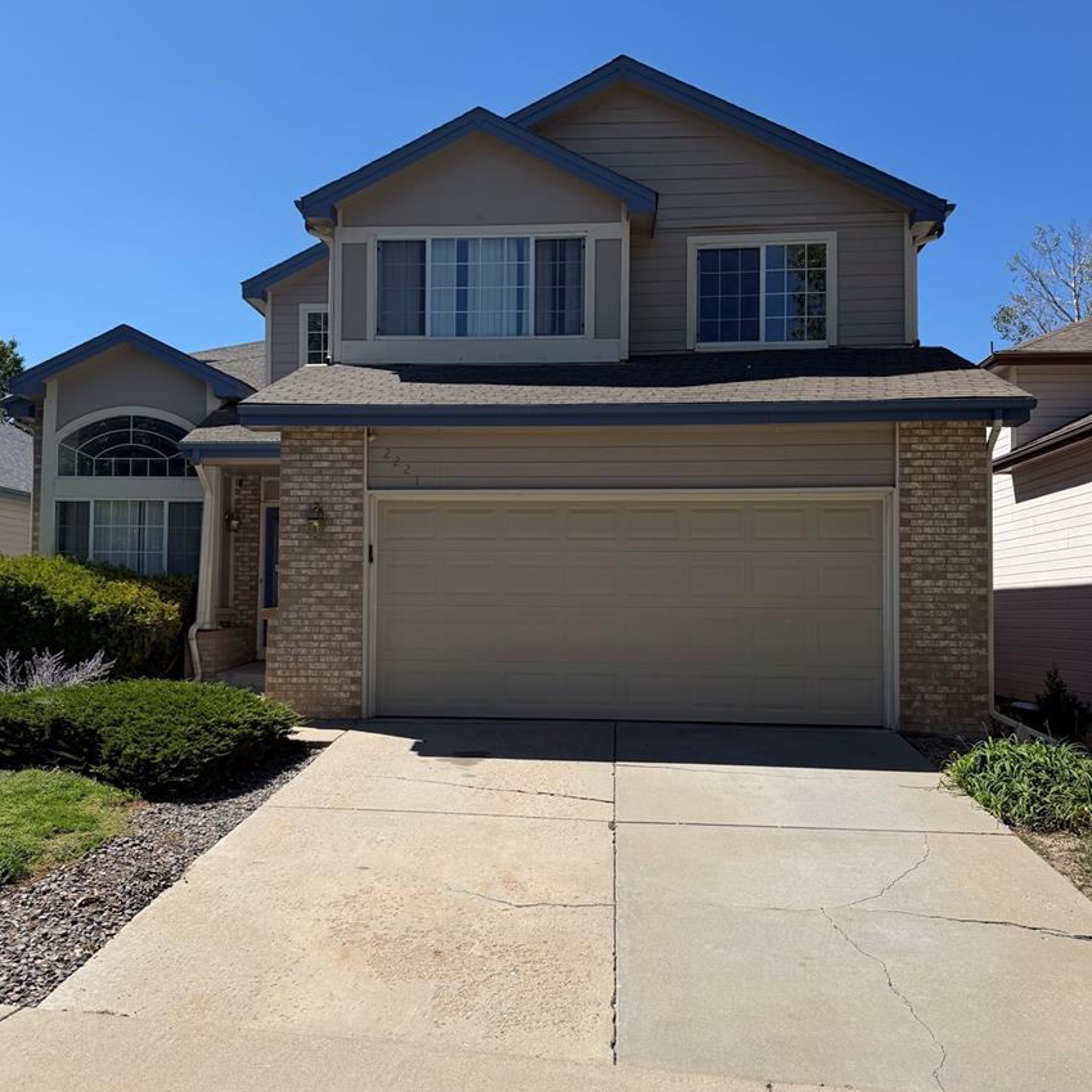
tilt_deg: +2.6
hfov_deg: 54.0
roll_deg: -0.9
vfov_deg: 54.0
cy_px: 558
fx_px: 1071
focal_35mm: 30
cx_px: 520
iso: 80
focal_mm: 6.76
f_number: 1.78
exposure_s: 1/4975
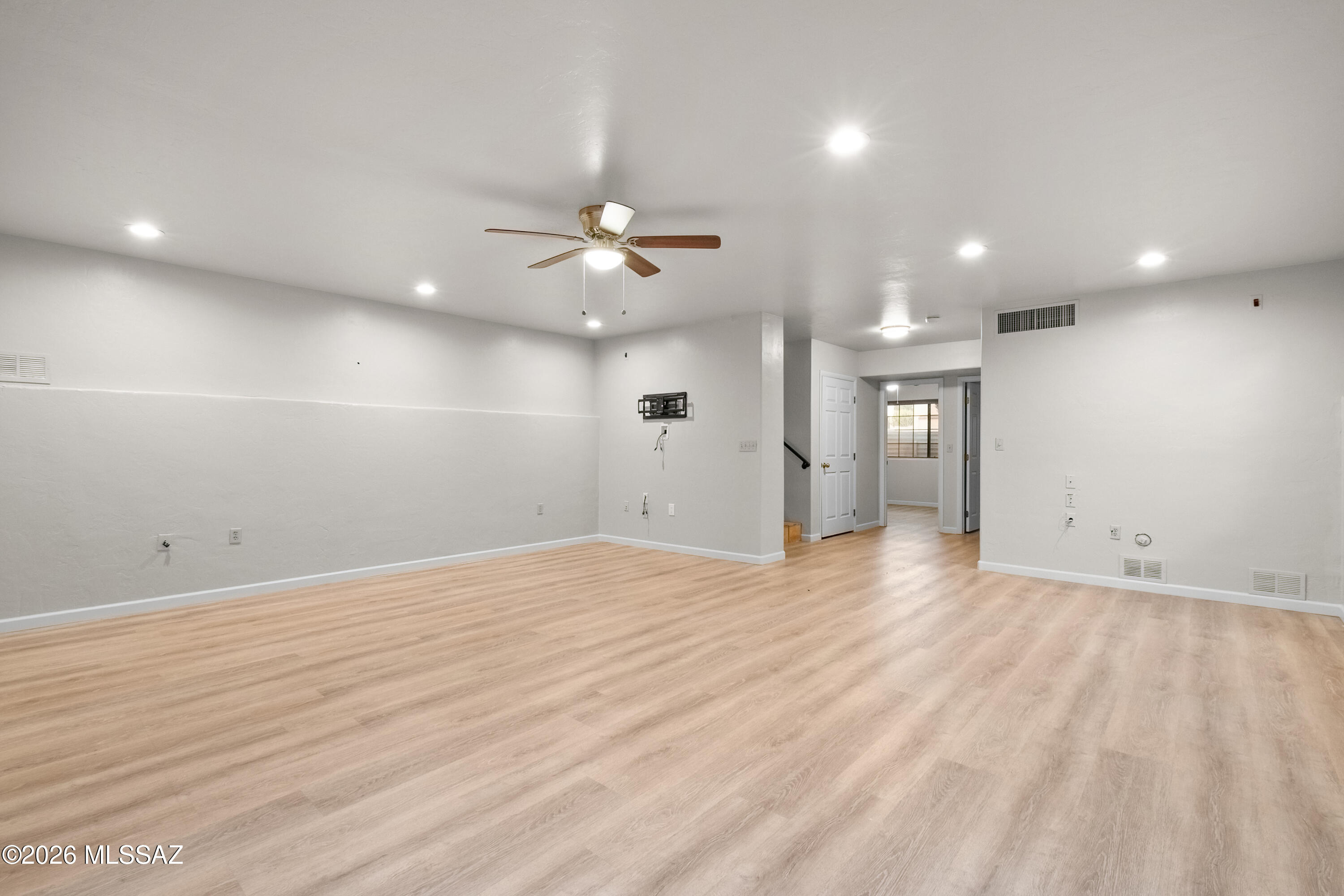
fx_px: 560
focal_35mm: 15
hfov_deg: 100.4
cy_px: 448
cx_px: 672
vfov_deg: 77.3
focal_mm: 10
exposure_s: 1/1.67
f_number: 13
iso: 1250
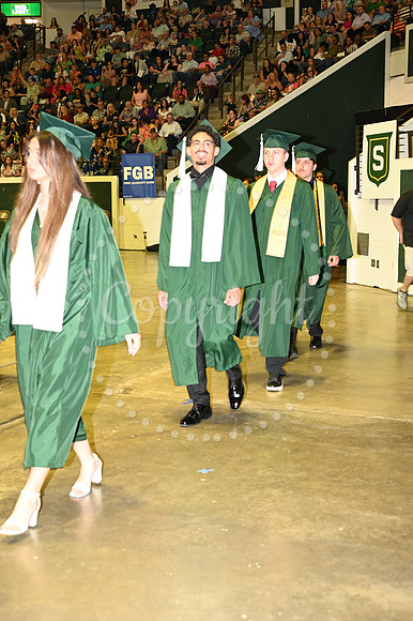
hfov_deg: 28.0
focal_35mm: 48
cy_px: 310
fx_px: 827
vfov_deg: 41.1
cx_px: 206
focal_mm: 48
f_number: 5.6
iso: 1600
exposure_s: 1/60
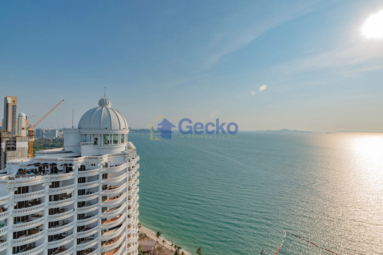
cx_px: 192
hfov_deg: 100.4
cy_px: 128
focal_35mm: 15
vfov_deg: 77.3
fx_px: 160
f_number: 11
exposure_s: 1/250
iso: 100
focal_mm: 10
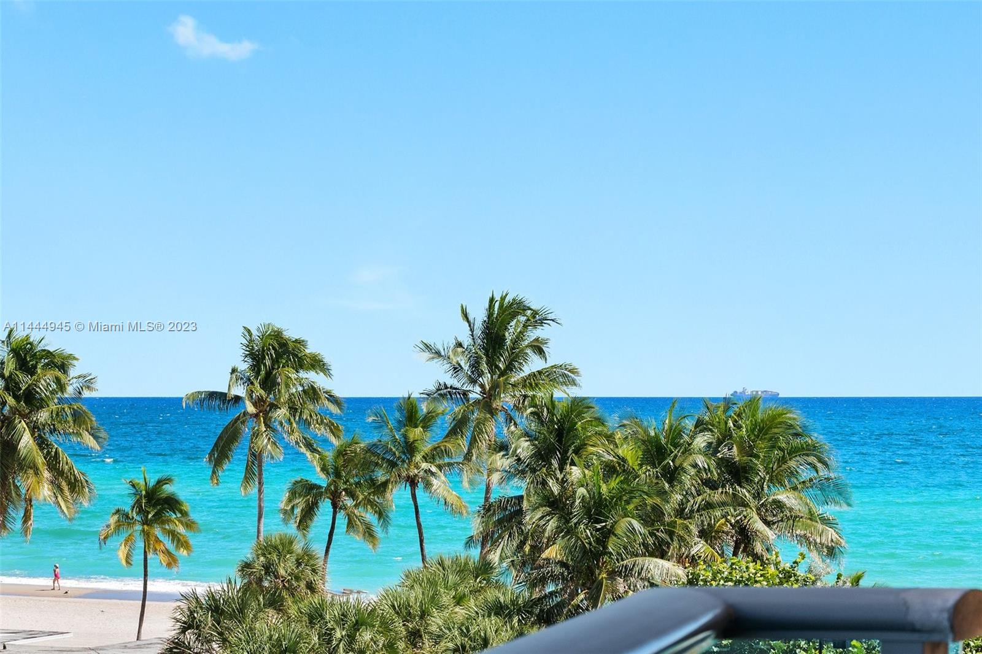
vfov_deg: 18.2
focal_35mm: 75
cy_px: 327
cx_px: 491
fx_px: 2045
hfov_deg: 27.0
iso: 200
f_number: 8
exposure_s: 1/400
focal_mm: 50
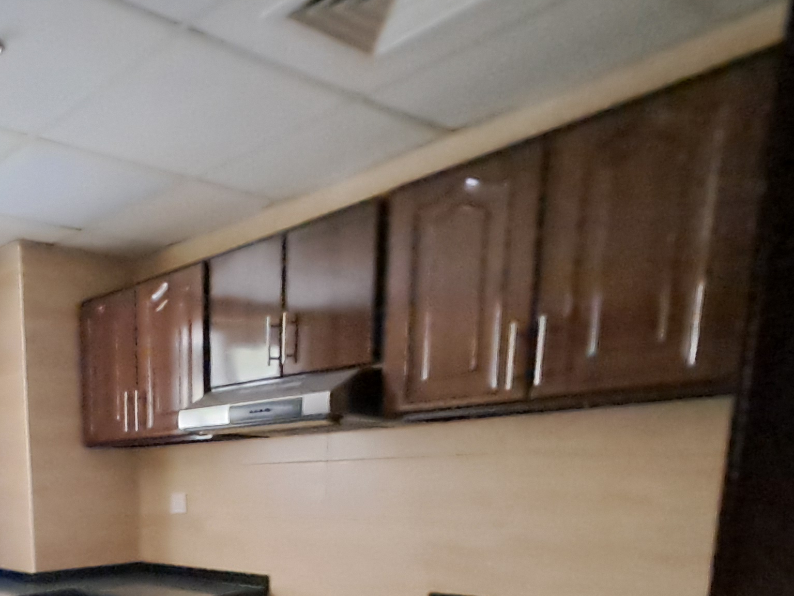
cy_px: 618
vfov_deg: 36.8
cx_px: 75
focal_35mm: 34
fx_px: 780
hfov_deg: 48.2
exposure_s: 1/7
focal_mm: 1.64
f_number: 2.2
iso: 1250
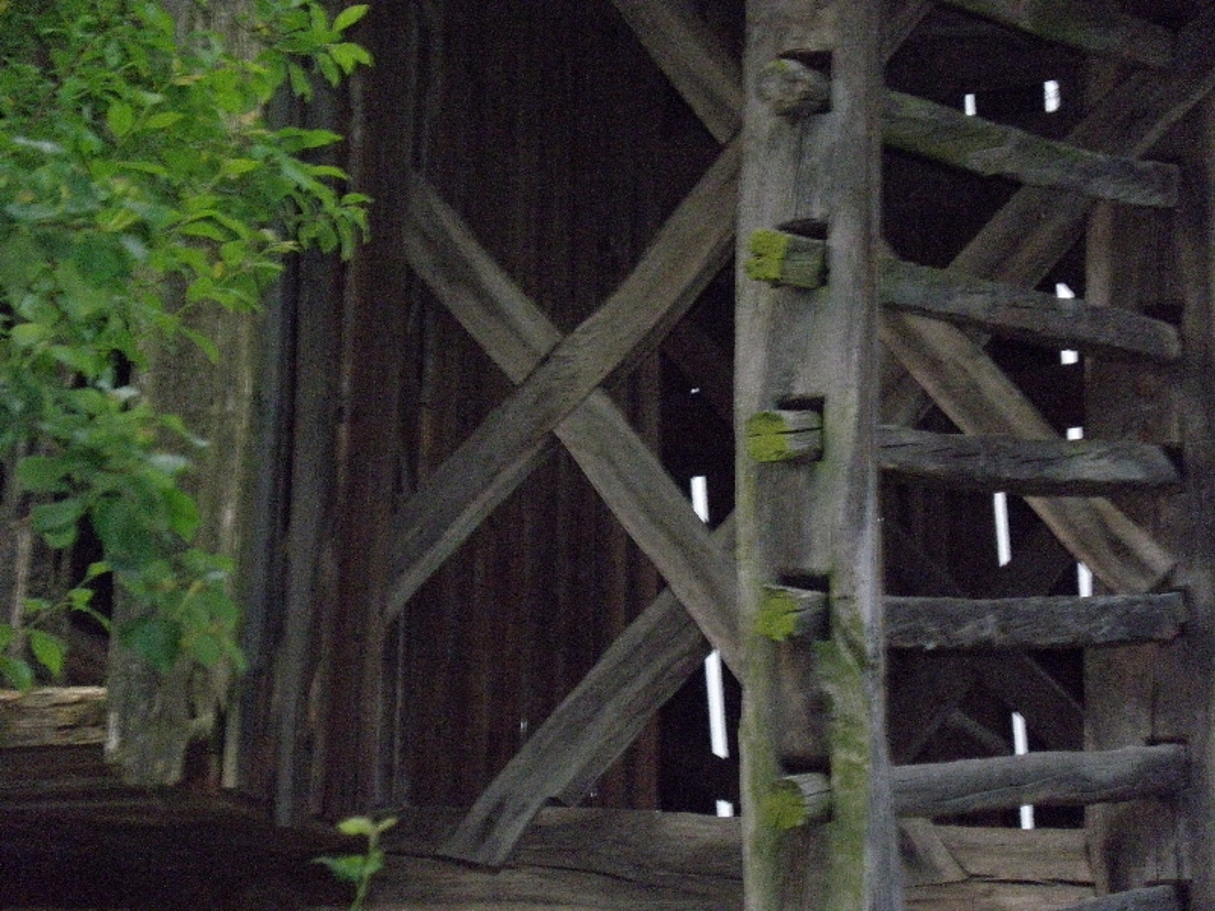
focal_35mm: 279
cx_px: 608
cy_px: 456
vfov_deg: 5.3
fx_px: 9793
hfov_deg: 7.1
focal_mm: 49.7
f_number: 4.5
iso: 800
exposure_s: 1/250
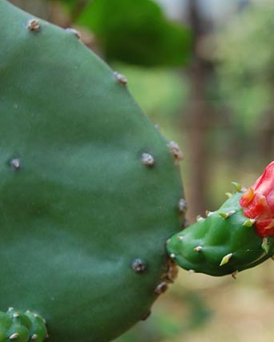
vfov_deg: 16.3
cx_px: 177
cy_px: 172
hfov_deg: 13.1
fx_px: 1192
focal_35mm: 118
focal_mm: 55
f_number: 6.3
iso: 200
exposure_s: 1/160
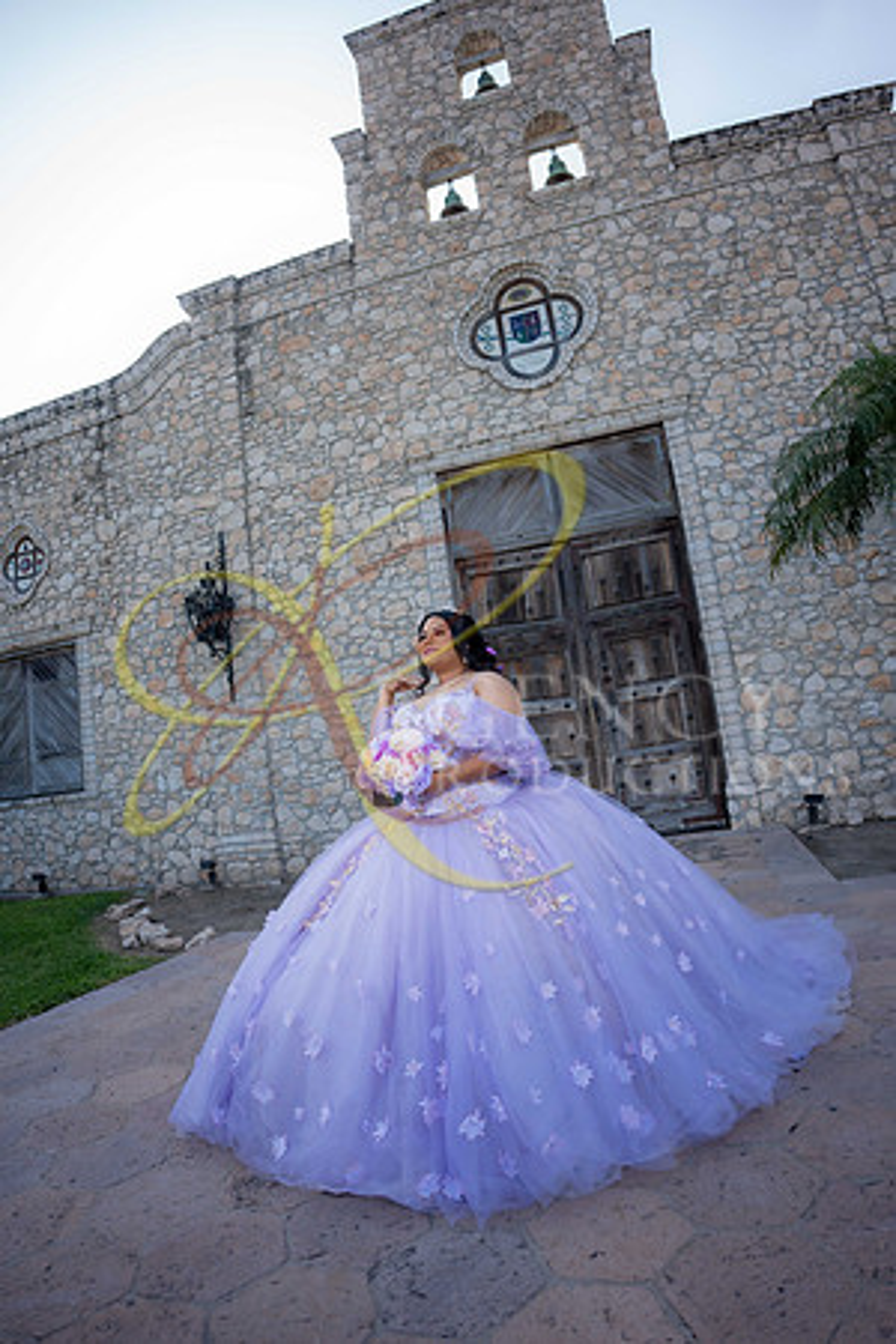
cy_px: 672
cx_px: 448
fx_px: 747
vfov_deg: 84.0
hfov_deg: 61.9
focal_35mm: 20
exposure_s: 1/800
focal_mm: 20
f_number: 2.8
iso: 125
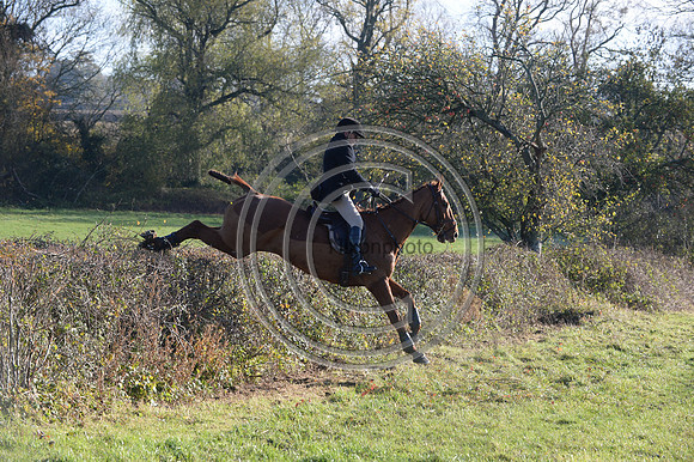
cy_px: 231
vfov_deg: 13.4
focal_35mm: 102
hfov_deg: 20.0
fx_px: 1965
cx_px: 347
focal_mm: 102
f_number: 5.6
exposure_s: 1/1250
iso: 1000
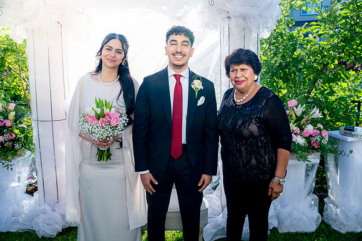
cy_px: 120
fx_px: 282
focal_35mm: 28
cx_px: 181
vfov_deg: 46.4
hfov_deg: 65.5
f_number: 3.5
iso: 200
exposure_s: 1/500
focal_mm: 28
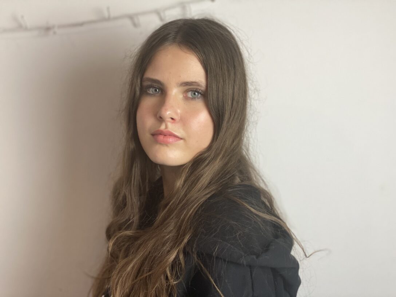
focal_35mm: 52
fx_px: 595
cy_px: 148
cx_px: 198
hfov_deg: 36.8
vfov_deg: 28.0
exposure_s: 1/100
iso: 125
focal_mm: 6
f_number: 2
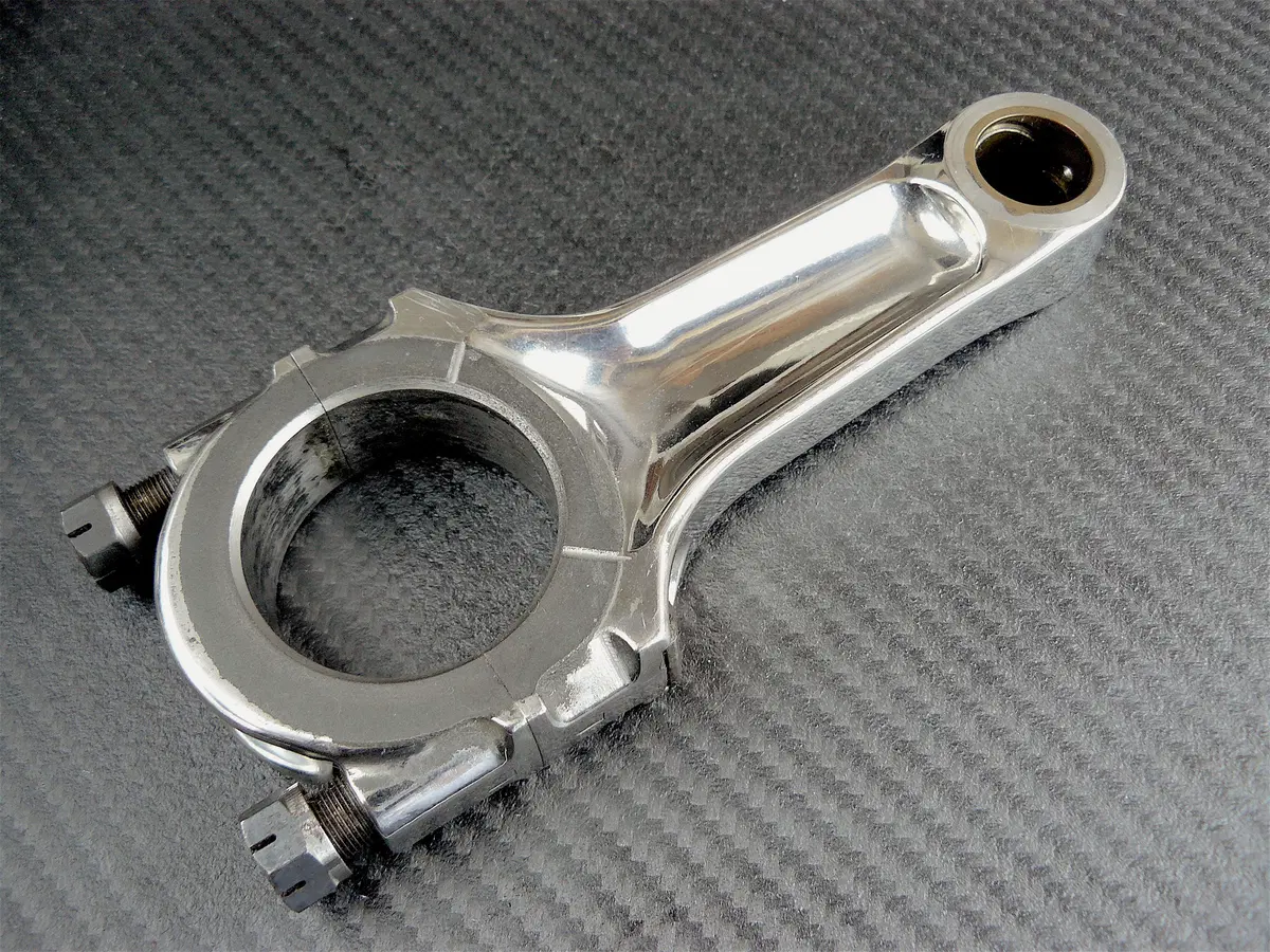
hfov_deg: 51.4
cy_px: 476
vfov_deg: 39.7
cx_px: 635
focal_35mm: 36
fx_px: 1321
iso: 160
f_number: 2.8
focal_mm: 6
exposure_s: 1/30
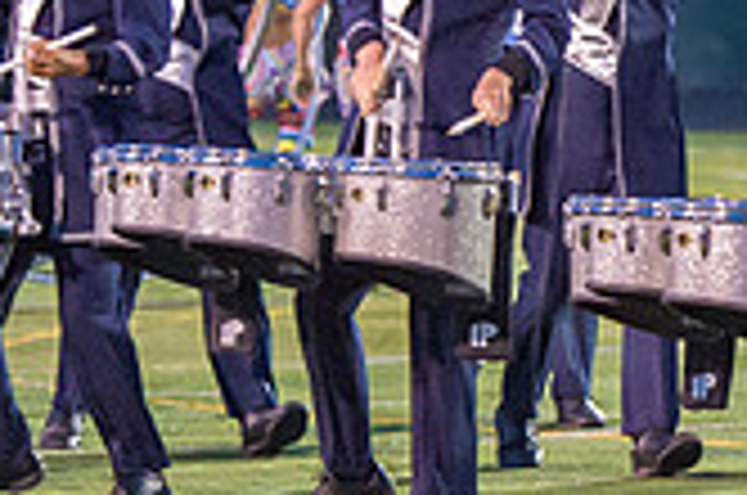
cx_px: 1299
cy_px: 93
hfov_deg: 3.7
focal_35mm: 550
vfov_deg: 2.5
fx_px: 11390
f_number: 3.5
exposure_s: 1/320
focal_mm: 120
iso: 6400
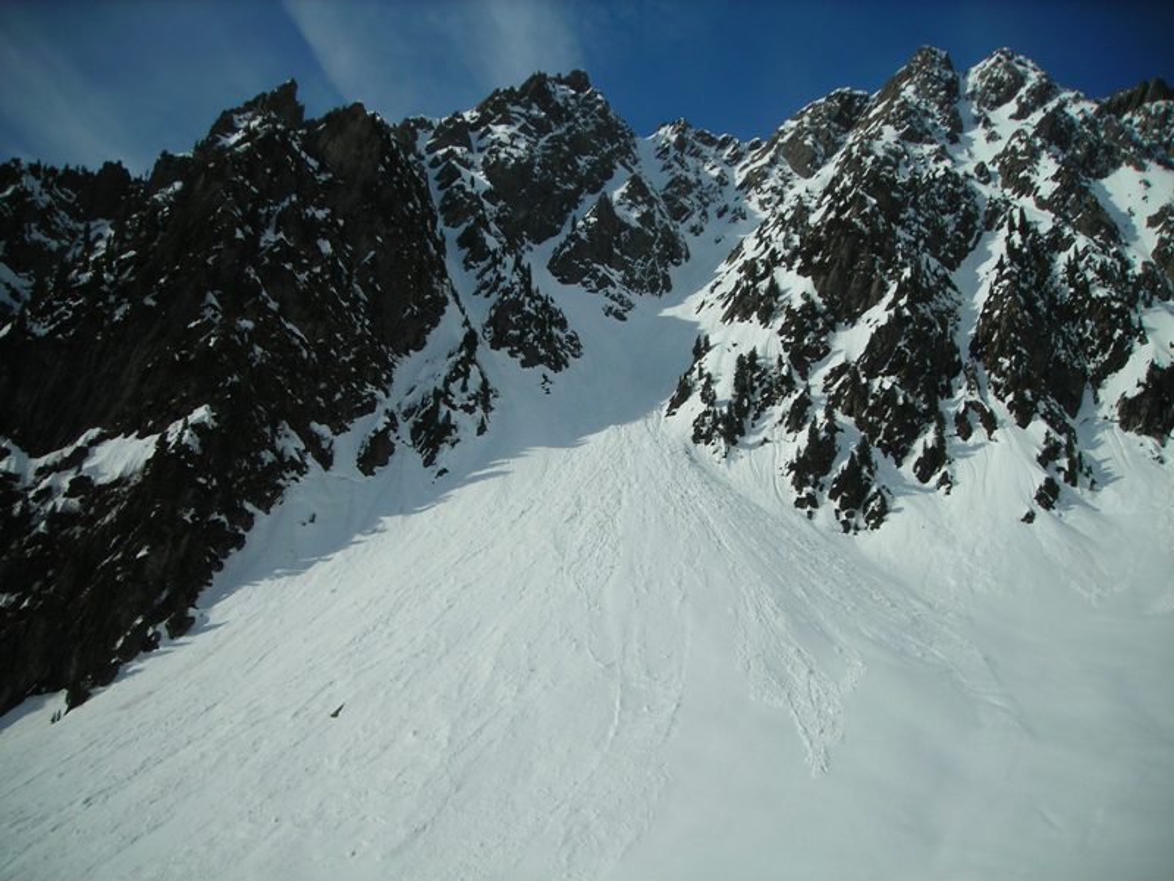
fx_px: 1289
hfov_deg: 49.0
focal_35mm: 38
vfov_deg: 37.7
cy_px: 440
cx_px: 587
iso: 50
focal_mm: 6.3
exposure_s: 1/442
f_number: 6.4
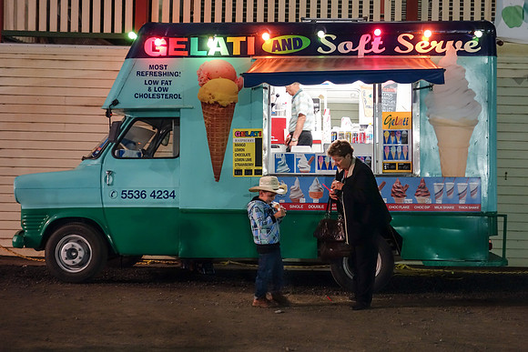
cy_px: 176
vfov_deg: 30.5
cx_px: 264
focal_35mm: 44
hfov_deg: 44.5
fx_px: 645
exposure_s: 1/25
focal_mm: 16.39
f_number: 3.2
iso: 800
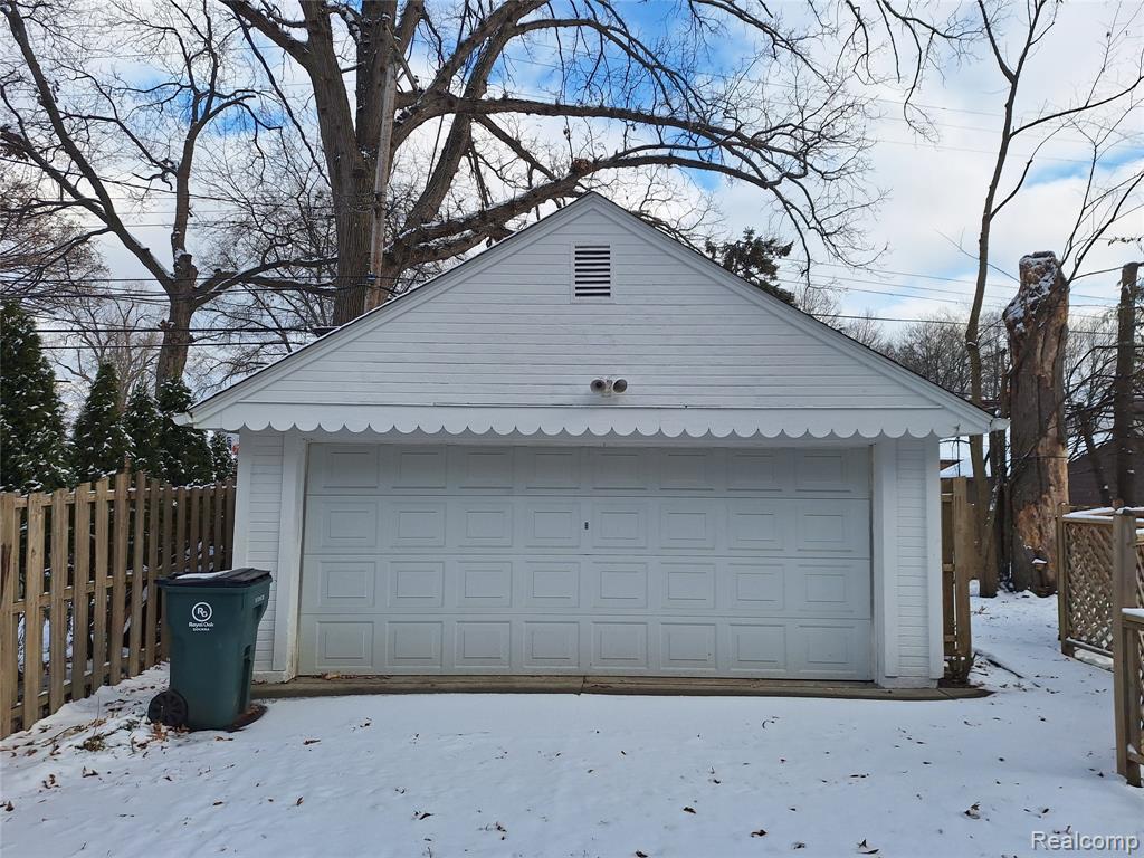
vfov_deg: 58.9
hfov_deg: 73.9
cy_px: 429
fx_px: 760
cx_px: 572
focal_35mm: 23
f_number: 1.8
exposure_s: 1/2020
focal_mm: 5.54
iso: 40
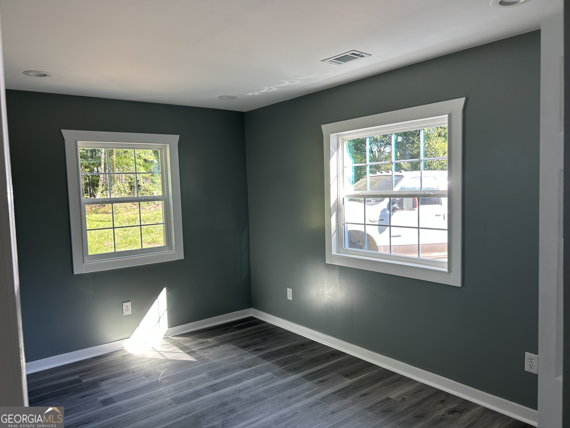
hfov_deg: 67.3
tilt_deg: -4.0
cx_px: 285
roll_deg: +1.8
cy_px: 214
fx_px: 428
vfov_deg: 53.1
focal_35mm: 26
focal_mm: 5.7
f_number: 1.5
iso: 50
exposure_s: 1/120
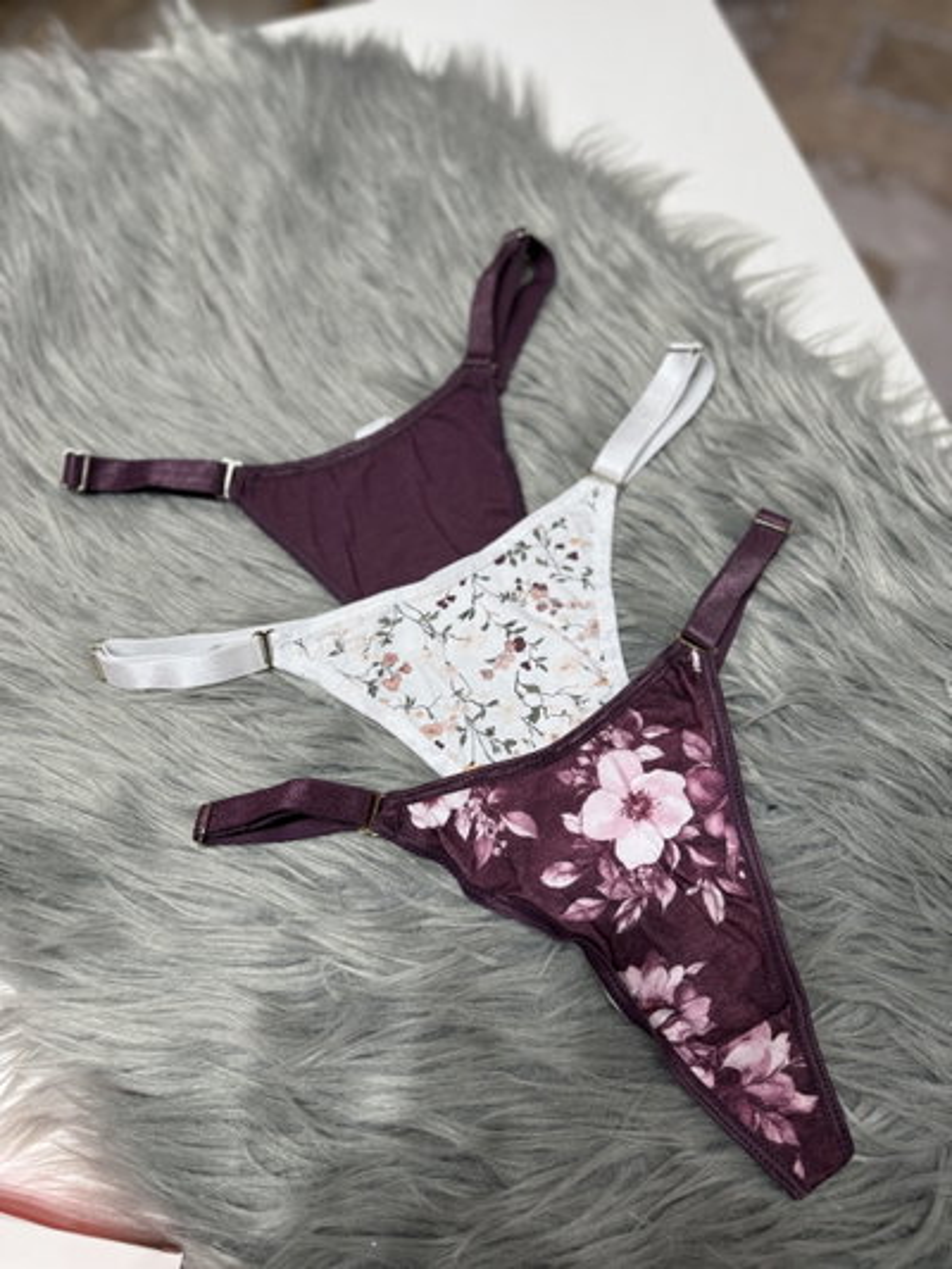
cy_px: 634
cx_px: 476
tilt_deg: -70.5
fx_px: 880
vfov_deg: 71.6
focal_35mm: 24
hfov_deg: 56.8
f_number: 1.78
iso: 200
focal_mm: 6.76
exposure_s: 1/100
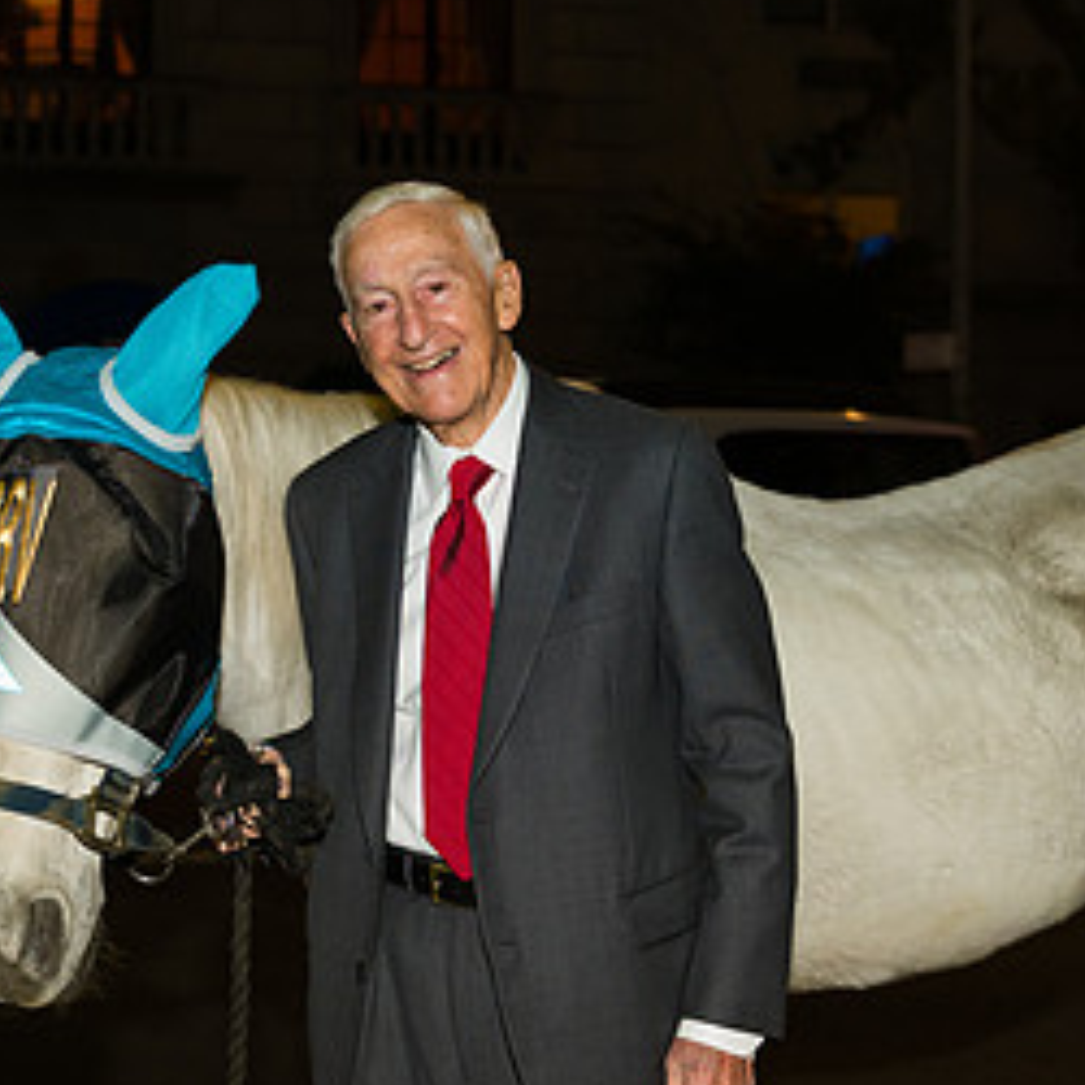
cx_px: 334
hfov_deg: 27.1
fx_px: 2234
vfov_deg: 27.3
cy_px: 458
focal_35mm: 63
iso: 1000
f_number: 3.2
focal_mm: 32
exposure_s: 1/125
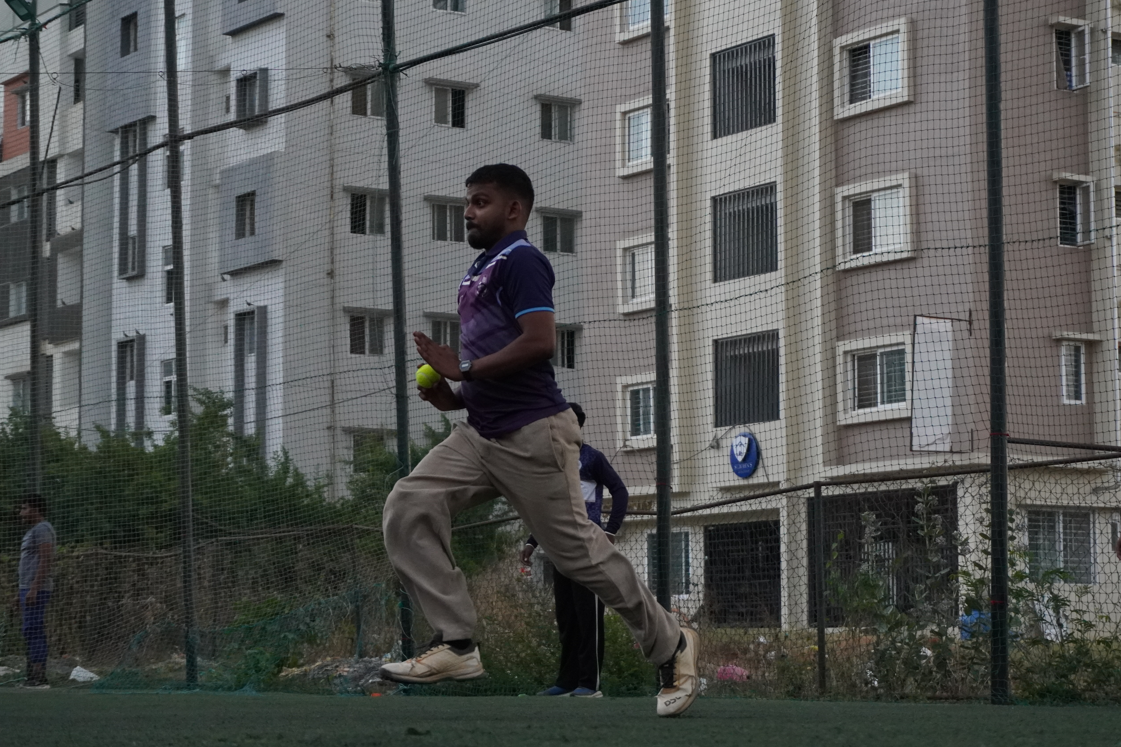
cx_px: 577
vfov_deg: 15.4
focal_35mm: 89
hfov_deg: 22.9
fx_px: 2771
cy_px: 383
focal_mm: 50
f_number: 5.6
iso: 2500
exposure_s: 1/1000
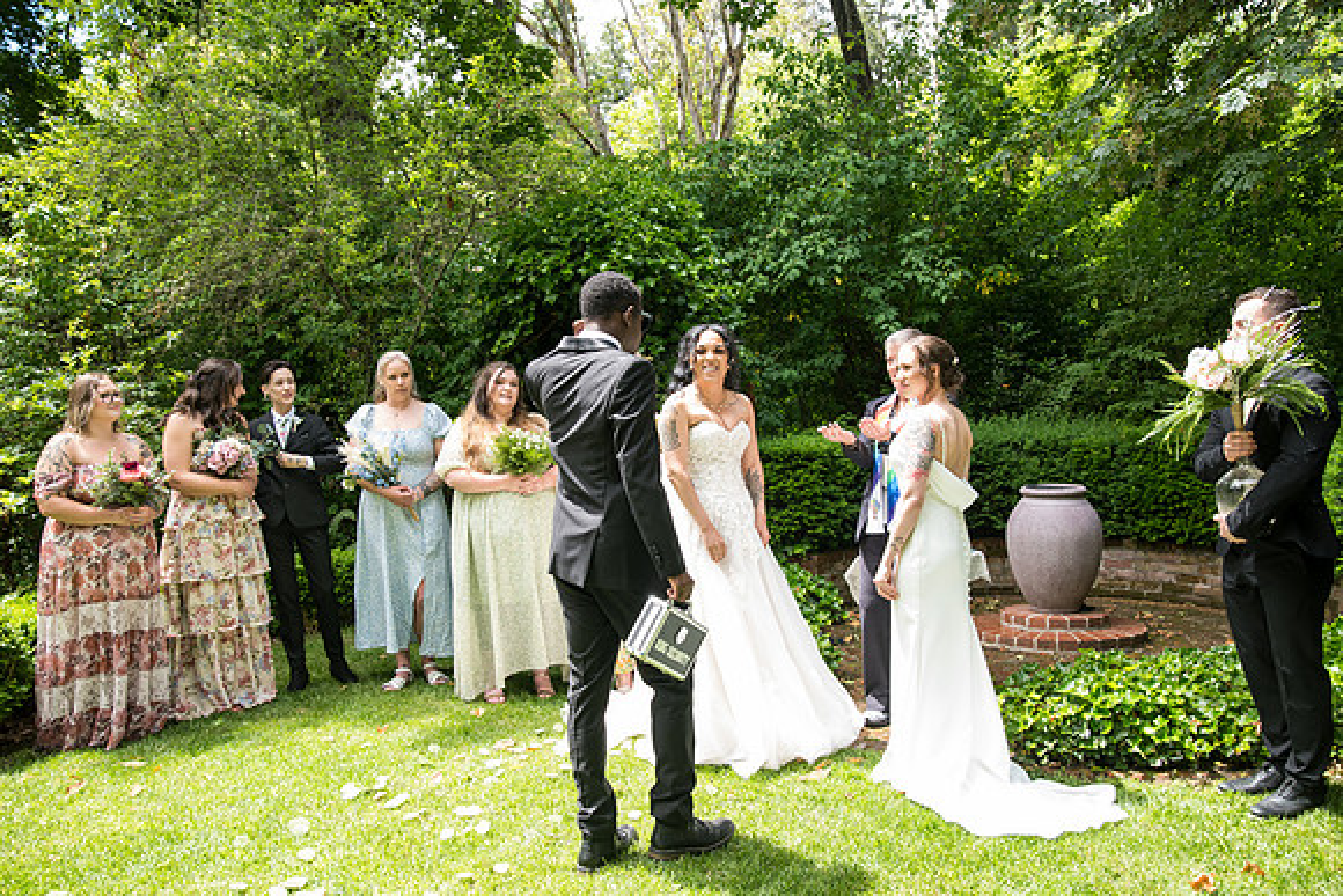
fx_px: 1082
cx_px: 672
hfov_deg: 63.6
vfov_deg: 45.0
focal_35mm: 29
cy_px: 448
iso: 500
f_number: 4
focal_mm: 29
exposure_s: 1/400
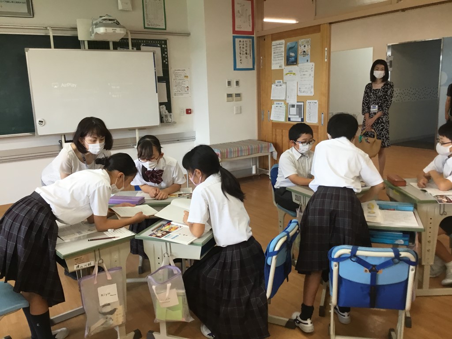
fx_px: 405
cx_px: 226
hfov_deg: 58.4
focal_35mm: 31
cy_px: 170
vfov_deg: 45.4
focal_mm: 3.3
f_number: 2.4
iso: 25
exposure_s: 1/30
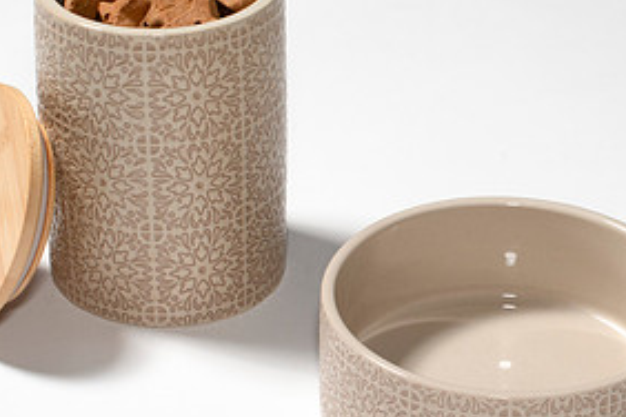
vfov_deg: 10.9
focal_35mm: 126
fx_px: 2191
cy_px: 303
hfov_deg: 16.1
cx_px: 507
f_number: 16
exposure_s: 1/250
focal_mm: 50
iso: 250
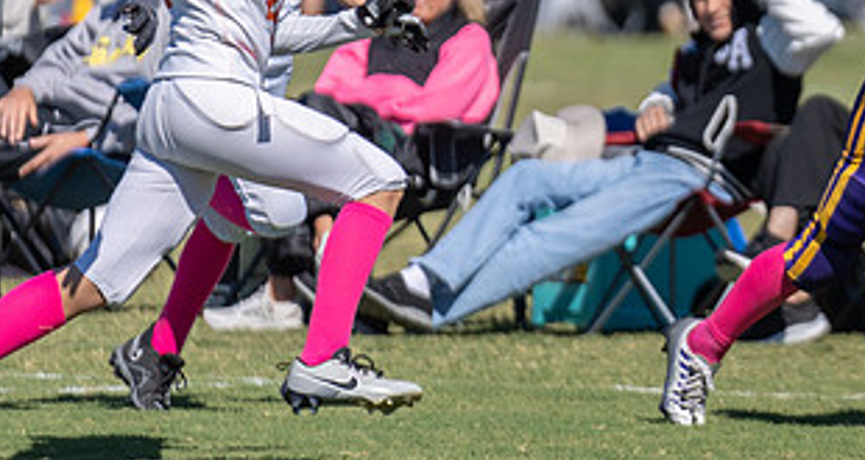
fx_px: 13837
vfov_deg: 1.9
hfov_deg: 3.6
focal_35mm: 611
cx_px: 1004
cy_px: 157
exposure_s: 1/3200
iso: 100
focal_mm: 200
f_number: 2.8
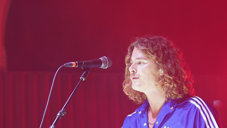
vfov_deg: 7.0
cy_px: 158
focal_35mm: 171
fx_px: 1029
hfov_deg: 12.6
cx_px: 112
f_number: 3.2
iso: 1600
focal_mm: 70
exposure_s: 1/160
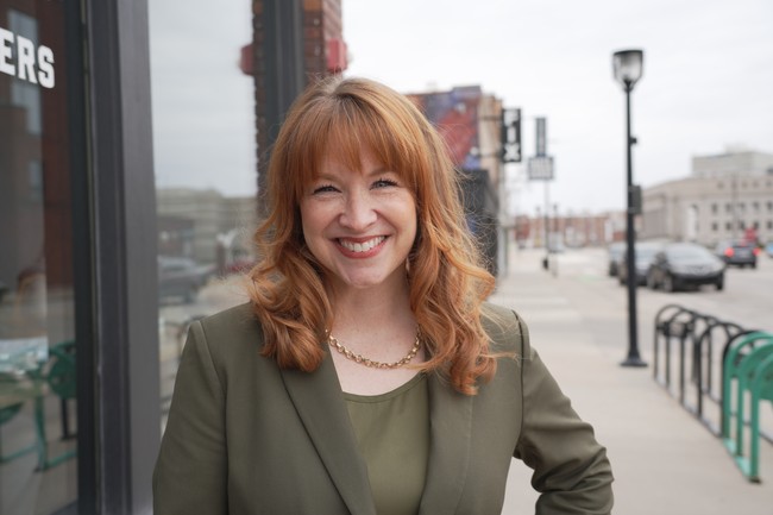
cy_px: 258
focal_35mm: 37
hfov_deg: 51.9
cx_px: 386
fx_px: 794
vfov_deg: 35.9
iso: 125
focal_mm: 37
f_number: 4.5
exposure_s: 1/250
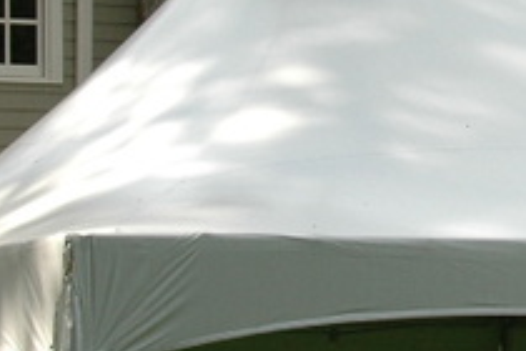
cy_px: 55
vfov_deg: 5.5
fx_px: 3636
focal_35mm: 249
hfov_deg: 8.1
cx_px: 797
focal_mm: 29
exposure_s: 1/320
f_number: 9
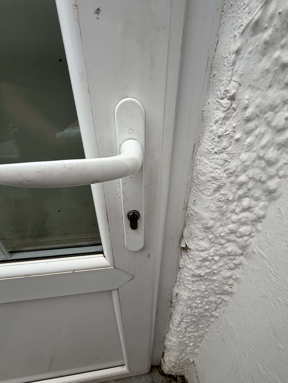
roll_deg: -0.5
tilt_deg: -30.2
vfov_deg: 102.1
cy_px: 192
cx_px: 144
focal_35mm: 14
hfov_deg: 85.7
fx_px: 155
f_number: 2.2
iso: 80
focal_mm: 2.22
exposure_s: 1/121
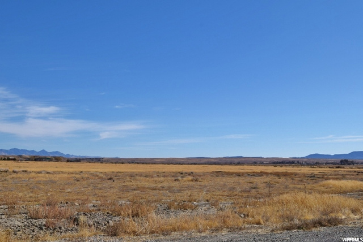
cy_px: 121
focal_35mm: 46
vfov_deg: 29.0
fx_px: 469
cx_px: 182
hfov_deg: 42.3
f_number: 13
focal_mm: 31
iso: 200
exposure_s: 1/640
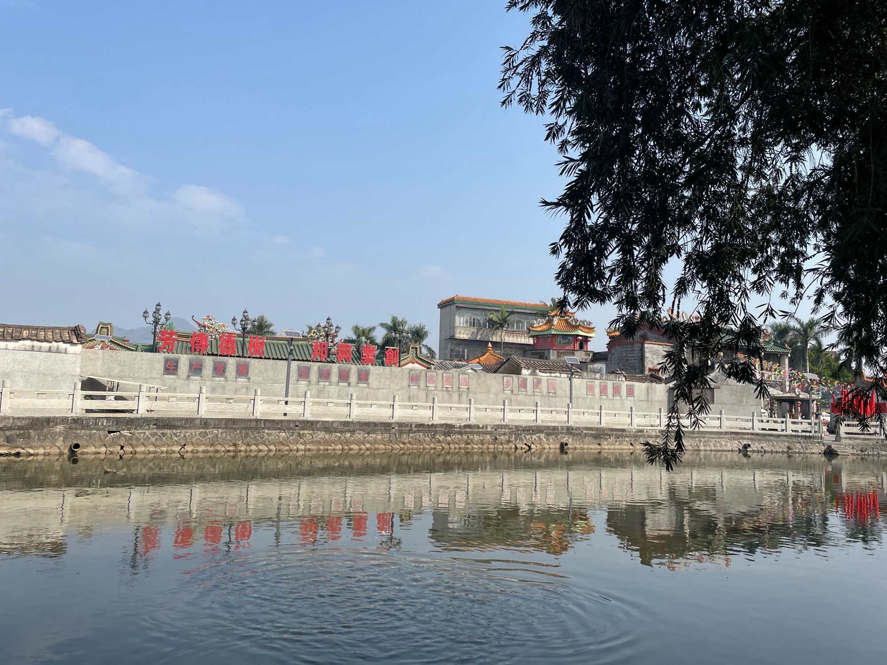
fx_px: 666
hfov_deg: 67.3
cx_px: 444
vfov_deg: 53.1
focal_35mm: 26
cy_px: 332
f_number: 1.6
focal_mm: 4.2
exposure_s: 1/5291
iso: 50
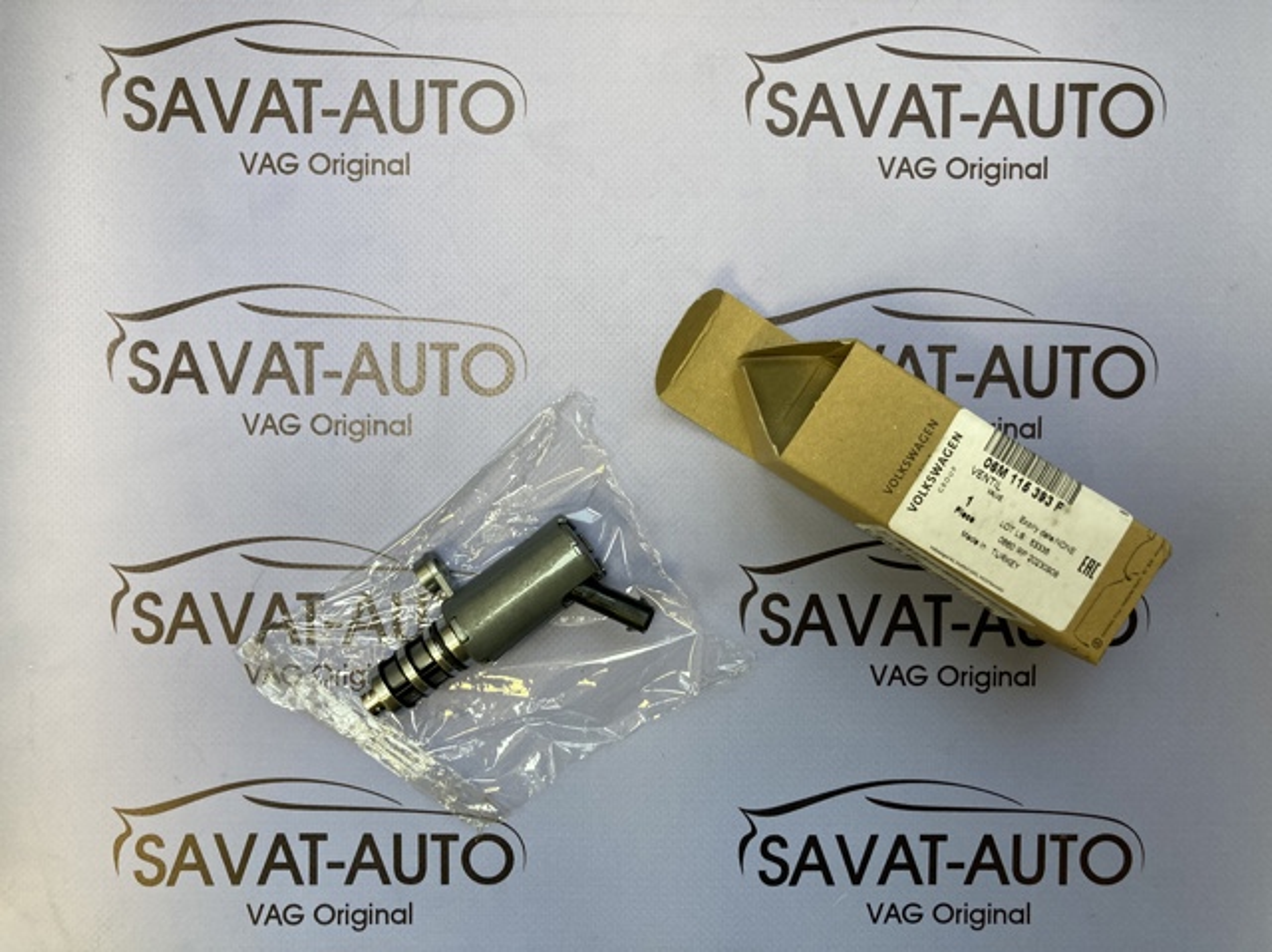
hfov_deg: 63.5
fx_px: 1028
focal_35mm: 28
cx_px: 636
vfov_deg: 49.7
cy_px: 476
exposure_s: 1/50
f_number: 1.8
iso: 100
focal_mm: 3.99
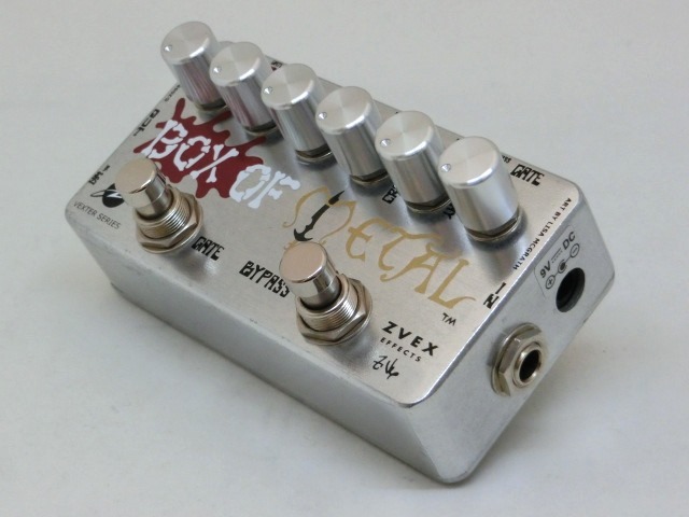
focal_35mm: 80
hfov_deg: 24.4
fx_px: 1592
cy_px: 258
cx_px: 344
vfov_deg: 18.4
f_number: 5.4
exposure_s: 1/80
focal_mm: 14.3
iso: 640
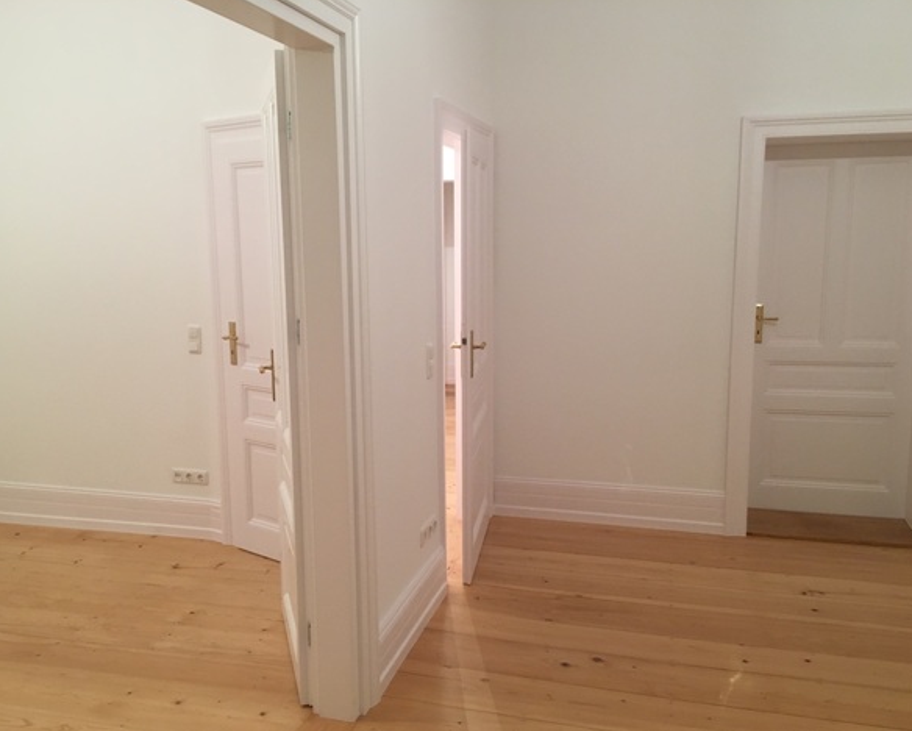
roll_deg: -0.3
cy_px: 367
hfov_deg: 57.1
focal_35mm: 31
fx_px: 837
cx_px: 445
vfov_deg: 47.2
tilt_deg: -9.1
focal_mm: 4.15
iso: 125
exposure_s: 1/33
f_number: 2.2
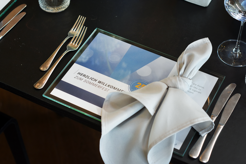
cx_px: 123
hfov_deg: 27.0
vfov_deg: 18.2
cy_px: 82
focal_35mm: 75
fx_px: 512
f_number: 3.2
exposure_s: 1/160
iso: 500
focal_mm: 50
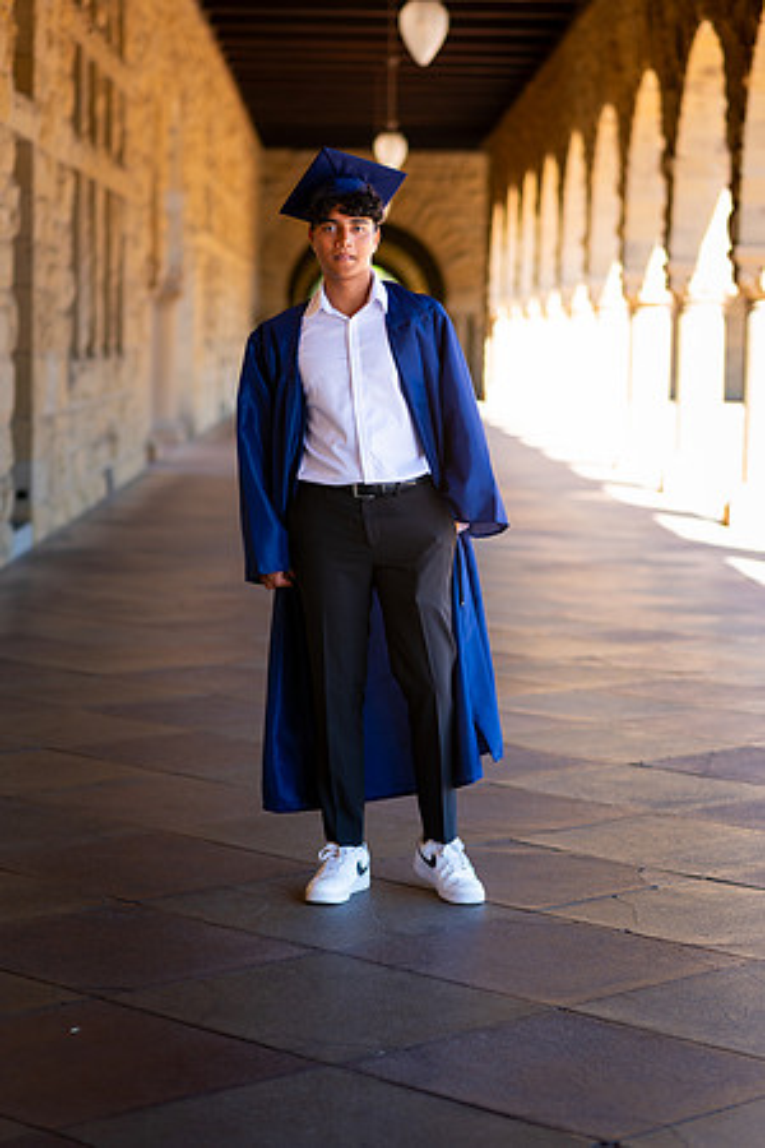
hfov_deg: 16.1
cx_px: 382
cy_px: 574
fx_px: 2709
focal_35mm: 85
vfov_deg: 23.9
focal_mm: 85
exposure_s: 1/200
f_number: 2.8
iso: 64
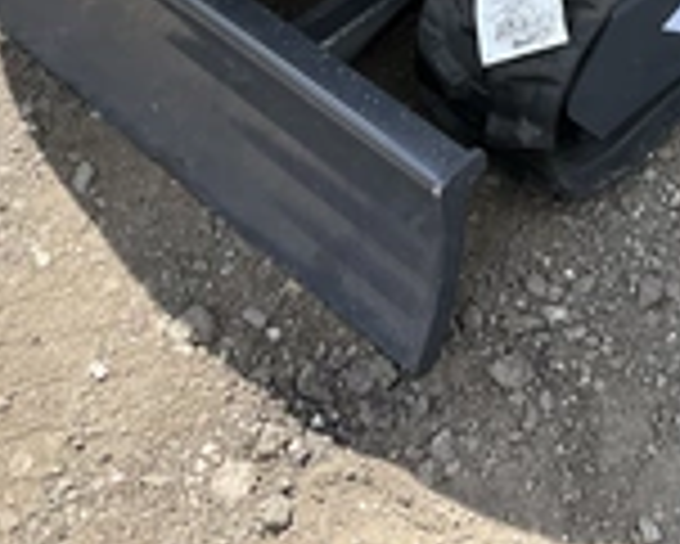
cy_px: -94
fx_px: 1510
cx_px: 495
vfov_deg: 19.4
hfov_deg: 25.1
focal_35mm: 75
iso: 25
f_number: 1.8
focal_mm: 3
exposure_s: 1/739
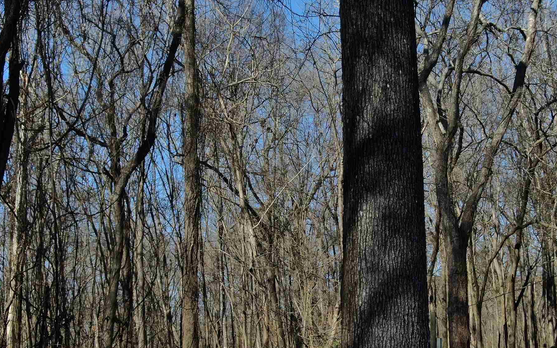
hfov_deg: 30.6
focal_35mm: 67
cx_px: 323
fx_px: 1017
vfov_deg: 19.4
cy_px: 217
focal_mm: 6.35
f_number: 3.4
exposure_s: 1/800
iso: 100
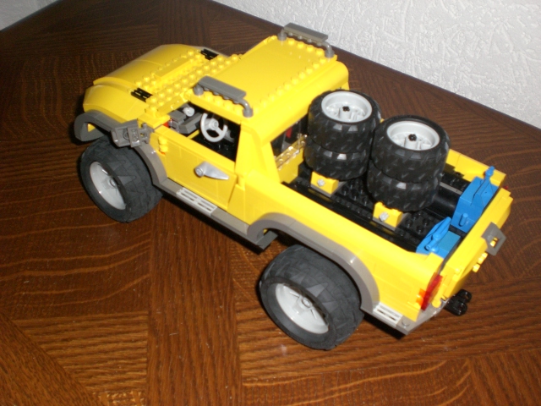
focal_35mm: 38
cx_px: 270
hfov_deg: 49.0
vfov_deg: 37.7
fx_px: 594
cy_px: 203
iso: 200
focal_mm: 6.3
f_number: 3.1
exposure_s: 1/60
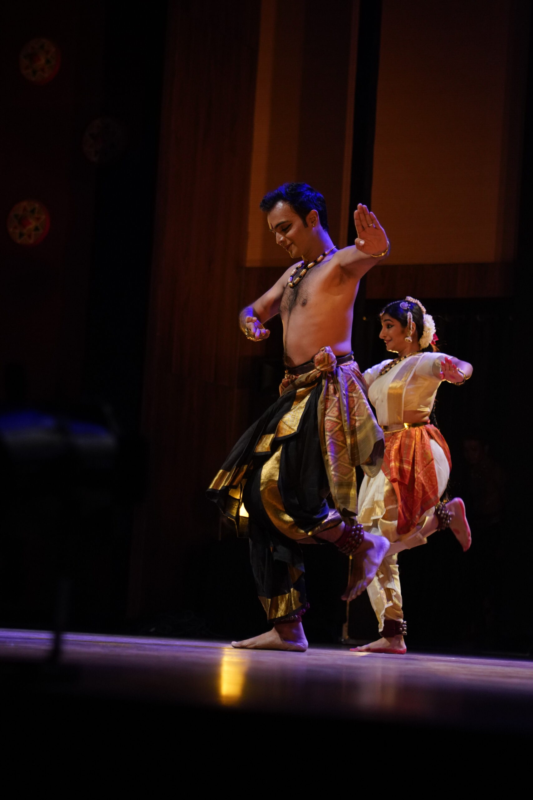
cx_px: 266
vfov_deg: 19.5
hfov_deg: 13.0
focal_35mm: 105
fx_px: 2330
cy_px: 400
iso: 2000
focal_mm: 70
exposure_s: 1/320
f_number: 2.8
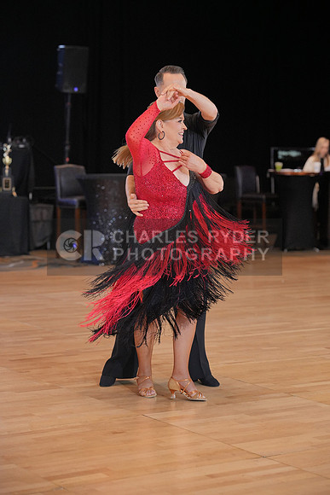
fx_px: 1195
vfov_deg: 23.4
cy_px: 248
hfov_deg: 15.7
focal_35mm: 87
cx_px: 165
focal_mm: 87
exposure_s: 1/500
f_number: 3.2
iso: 2500
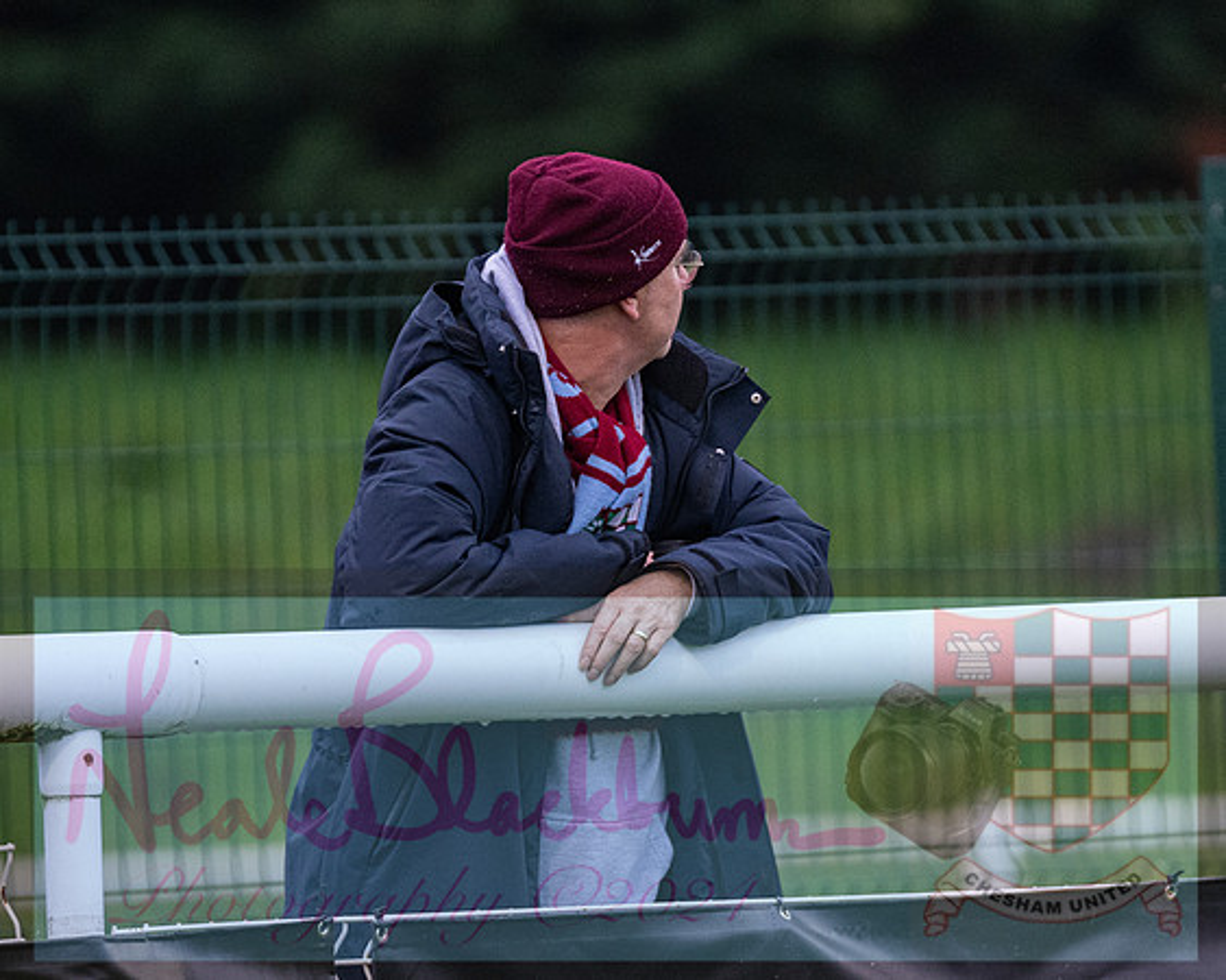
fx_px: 20394
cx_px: 625
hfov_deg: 3.4
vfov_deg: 2.8
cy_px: 445
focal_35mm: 562
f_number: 2.8
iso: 1600
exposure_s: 1/1600
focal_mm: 300
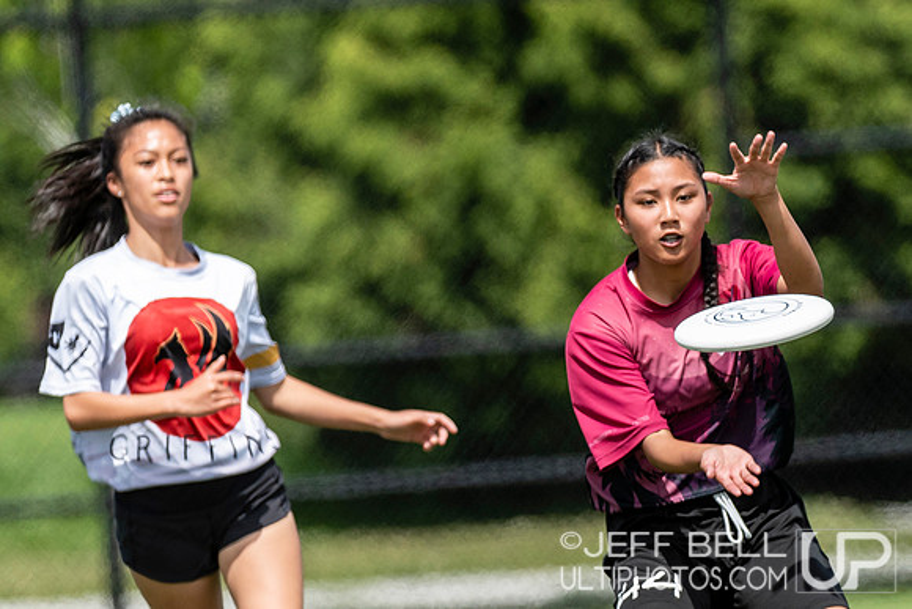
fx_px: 24601
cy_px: 294
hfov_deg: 2.1
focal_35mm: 971
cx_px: 765
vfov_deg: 1.4
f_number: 4
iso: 250
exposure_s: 1/1600
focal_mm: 330
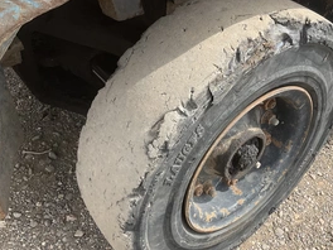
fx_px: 423
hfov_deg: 42.5
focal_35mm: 44
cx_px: 217
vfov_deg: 32.9
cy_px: 129
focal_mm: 3
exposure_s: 1/519
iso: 25
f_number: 1.8
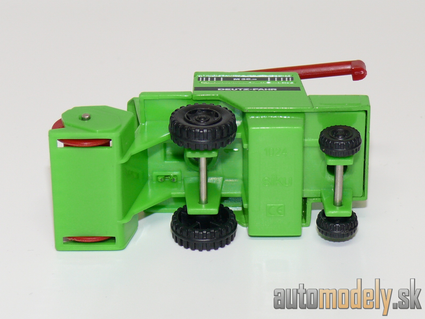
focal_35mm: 139
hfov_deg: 14.2
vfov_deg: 10.7
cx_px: 212
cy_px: 160
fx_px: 1707
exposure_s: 1/30
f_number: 3.2
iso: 100
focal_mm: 16.4
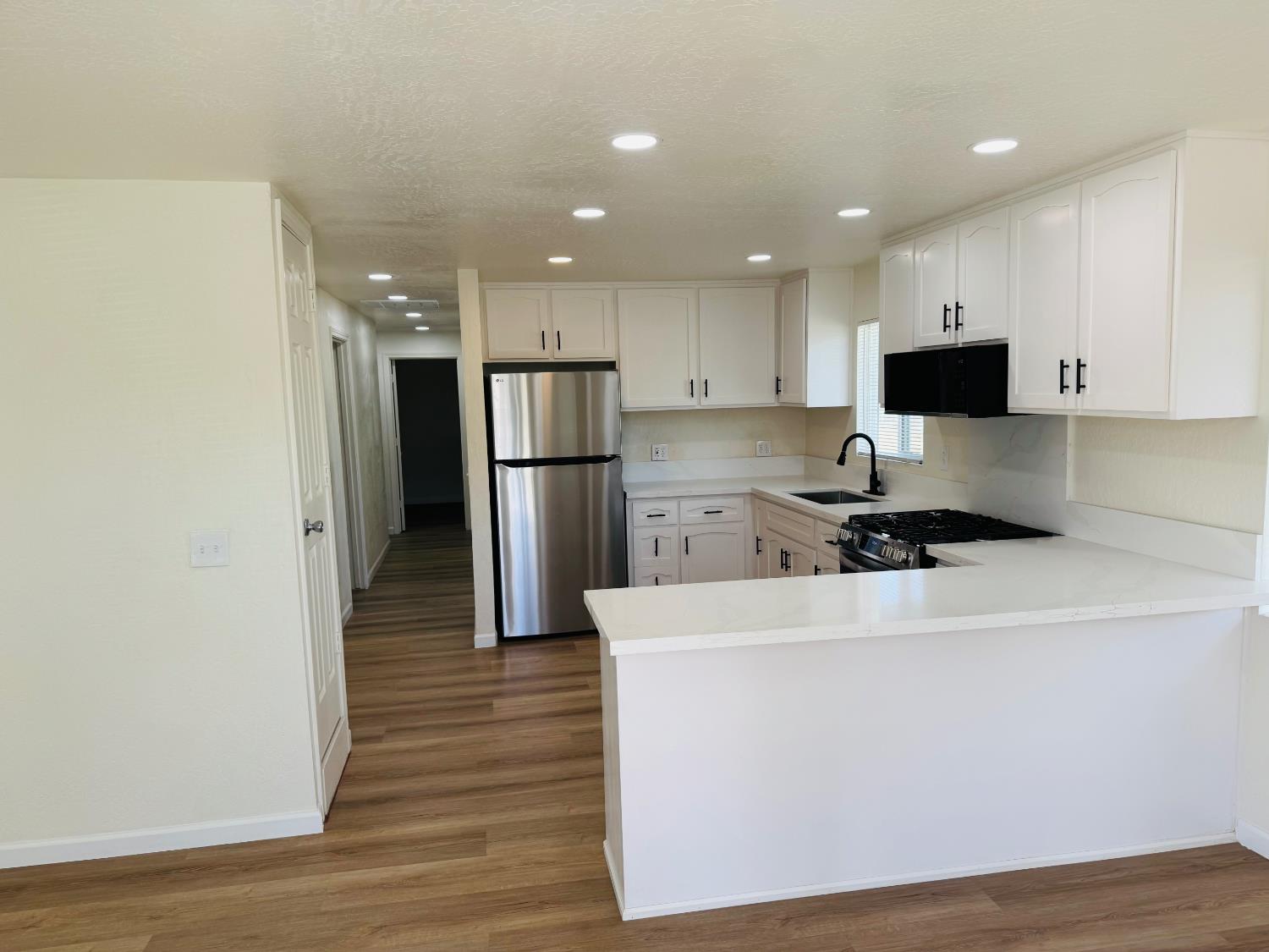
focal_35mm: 24
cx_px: 634
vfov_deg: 56.8
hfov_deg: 71.6
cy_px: 476
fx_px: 880
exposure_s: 1/248
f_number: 1.78
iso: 64
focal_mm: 6.76
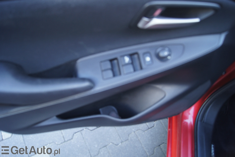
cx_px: 118
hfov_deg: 67.4
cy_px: 78
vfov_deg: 47.9
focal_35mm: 27
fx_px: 176
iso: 200
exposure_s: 1/30
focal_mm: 18
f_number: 3.5
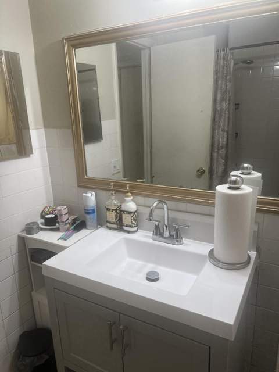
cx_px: 140
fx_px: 279
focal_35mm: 26
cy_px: 186
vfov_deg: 67.3
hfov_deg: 53.1
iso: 64
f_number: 1.5
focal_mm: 5.7
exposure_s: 1/120
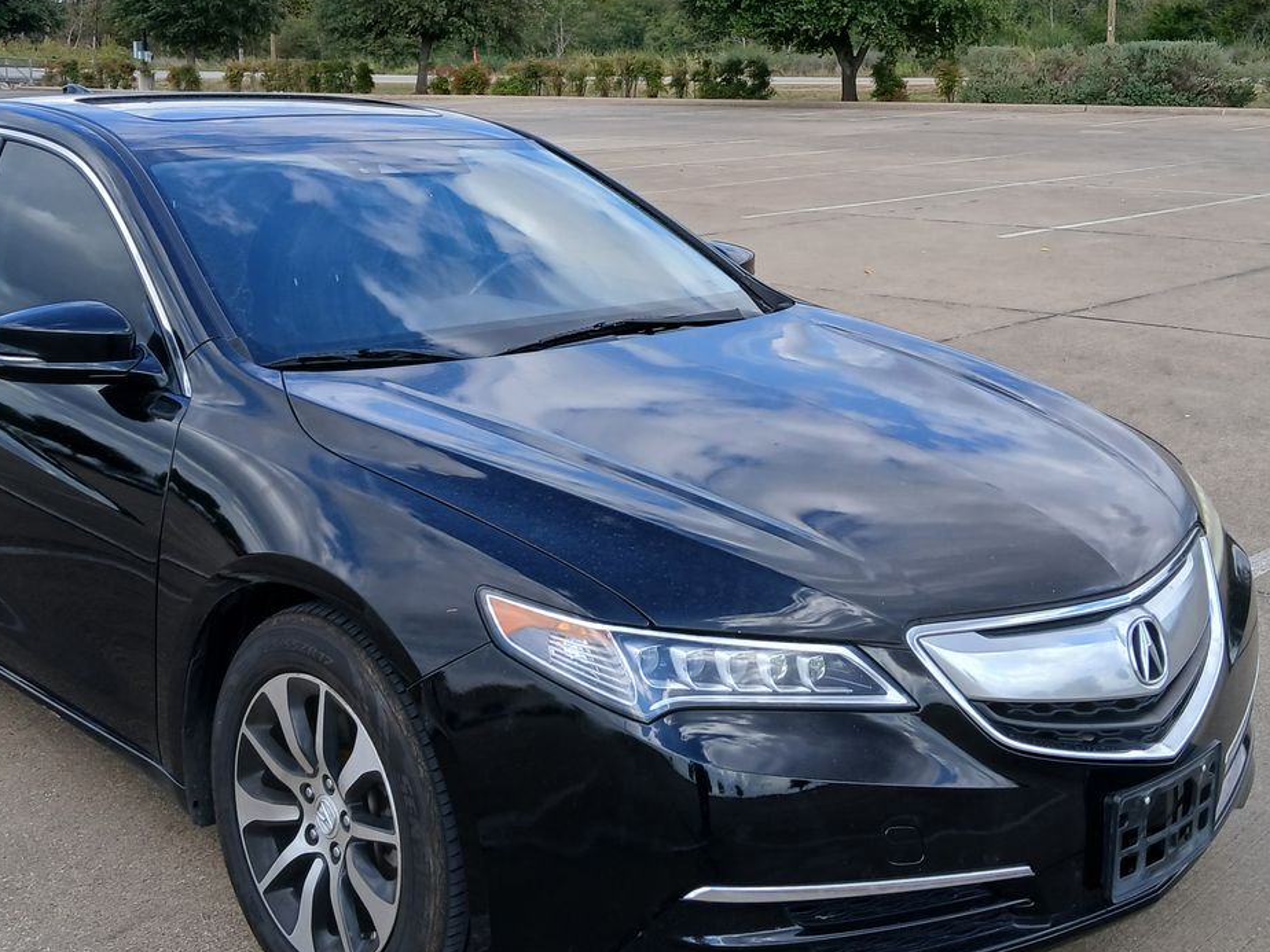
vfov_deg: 31.8
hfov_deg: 42.1
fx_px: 1651
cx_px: 601
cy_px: 286
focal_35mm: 45
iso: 20
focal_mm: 3.98
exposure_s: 1/331
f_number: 1.8
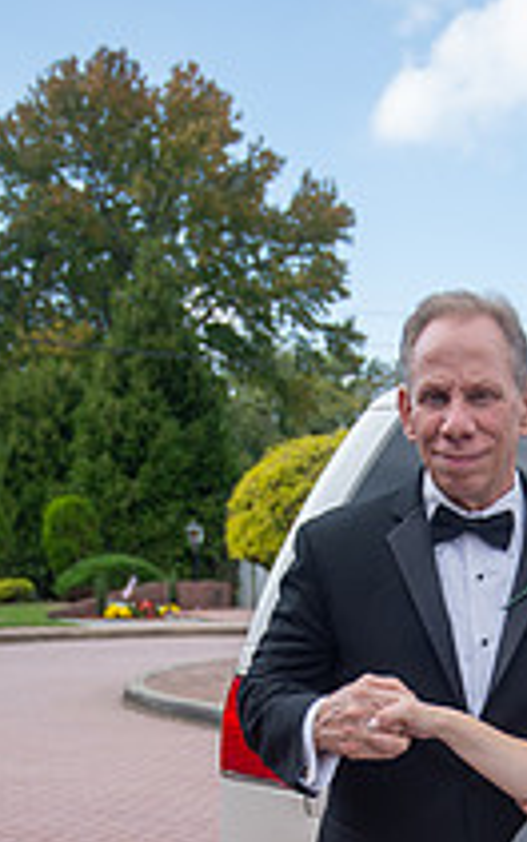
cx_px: 453
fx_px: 1194
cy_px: 854
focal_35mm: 52
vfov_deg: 35.0
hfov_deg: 24.3
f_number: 4
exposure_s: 1/1250
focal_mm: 24
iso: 400
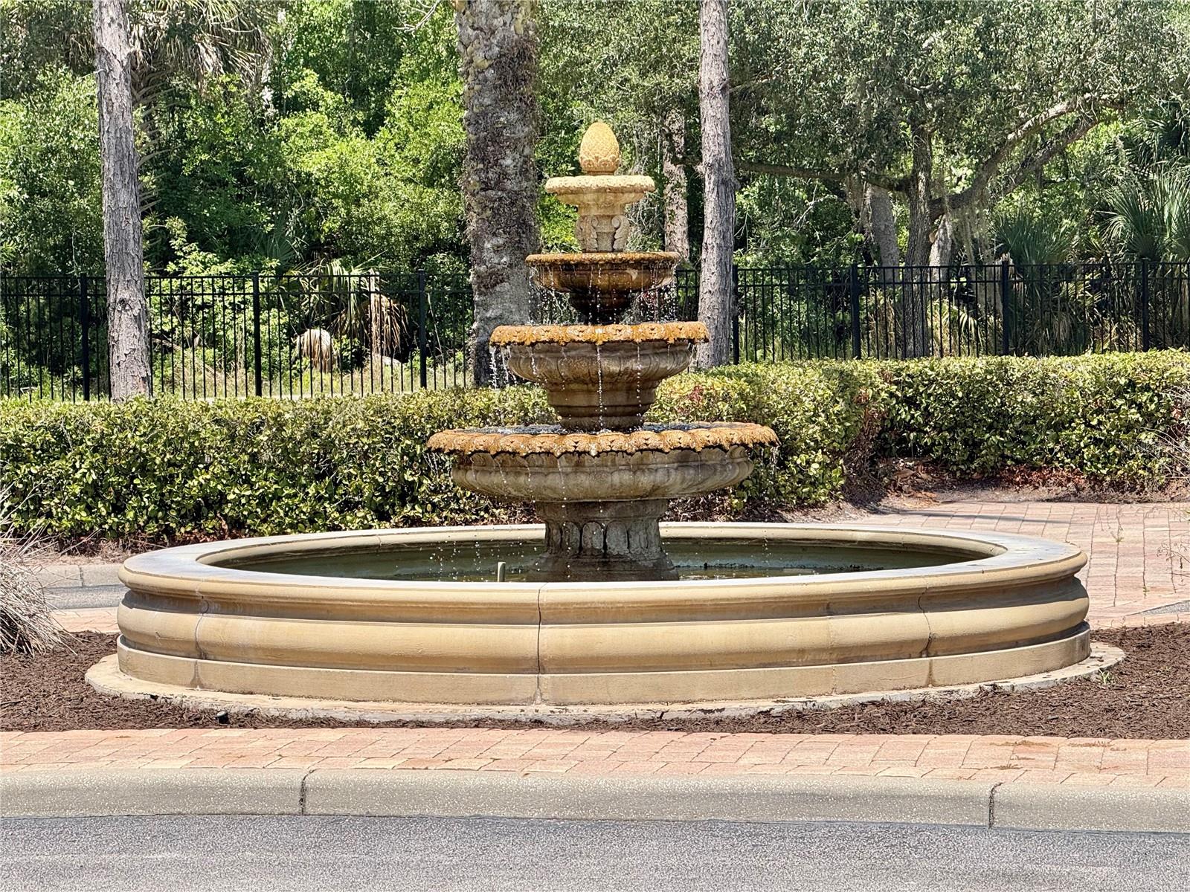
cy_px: 446
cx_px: 595
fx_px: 4125
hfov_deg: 16.4
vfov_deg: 12.3
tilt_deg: -1.8
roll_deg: +1.3
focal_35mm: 120
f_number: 2.8
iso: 64
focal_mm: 15.66
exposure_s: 1/1481
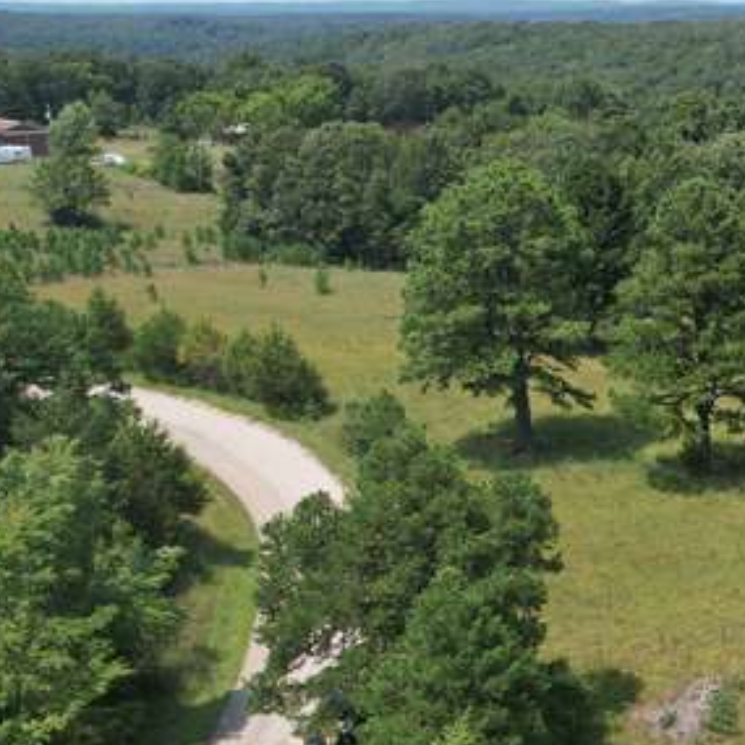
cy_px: 638
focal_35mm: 59
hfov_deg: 26.4
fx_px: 1437
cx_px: 850
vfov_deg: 28.2
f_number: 2.8
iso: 120
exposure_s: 1/1500
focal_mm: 8.38
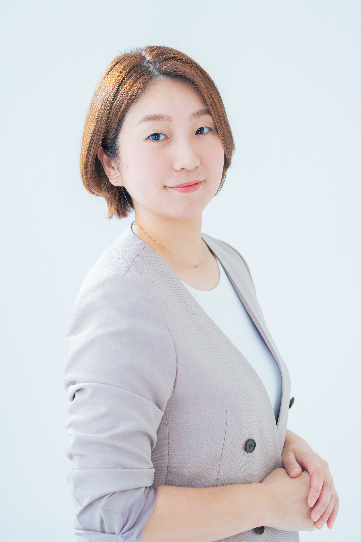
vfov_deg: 20.8
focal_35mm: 98
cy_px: 271
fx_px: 1474
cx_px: 180
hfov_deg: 14.0
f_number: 5.6
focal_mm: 98
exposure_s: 1/125
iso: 250
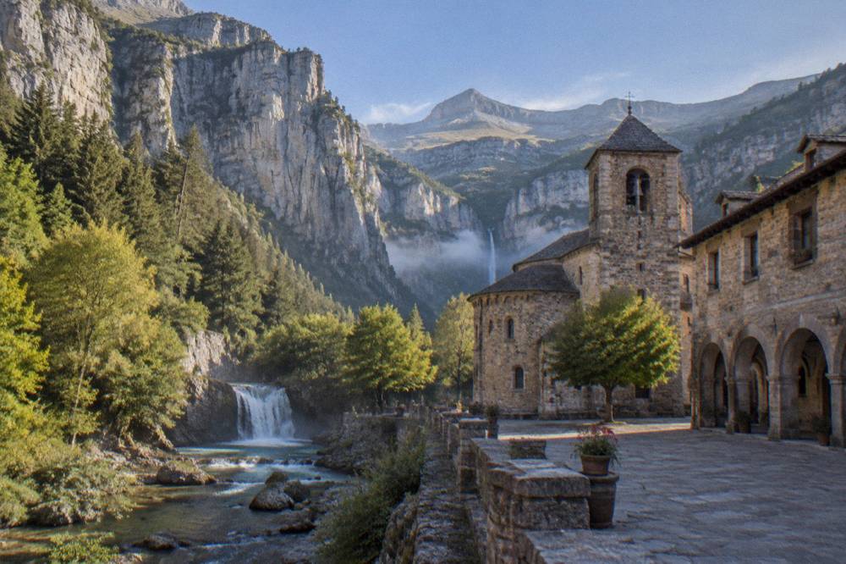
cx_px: 423
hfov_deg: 40.4
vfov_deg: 27.5
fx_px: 1151
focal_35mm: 49
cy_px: 282
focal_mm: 49
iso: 400
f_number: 5.6
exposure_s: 1/640
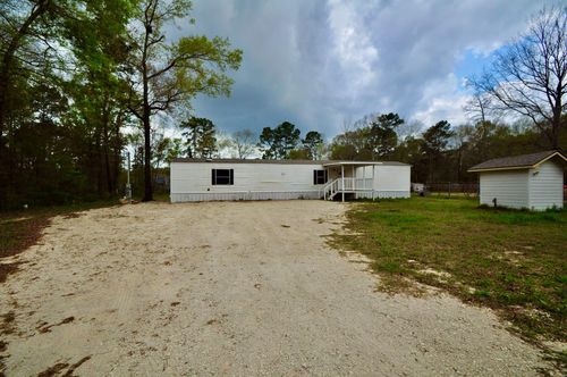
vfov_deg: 77.2
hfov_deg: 100.5
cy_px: 188
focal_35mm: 15
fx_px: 236
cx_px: 284
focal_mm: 10
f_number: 14
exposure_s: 1/200
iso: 200
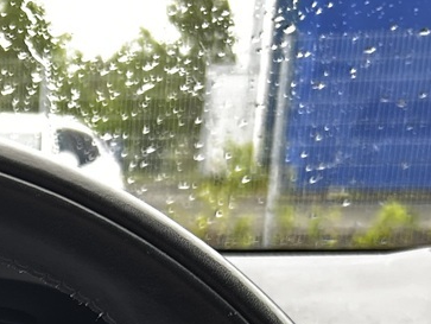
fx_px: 1284
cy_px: 640
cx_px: -157
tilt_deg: -20.2
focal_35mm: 103
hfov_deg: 17.6
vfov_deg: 12.7
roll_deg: +0.9
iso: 125
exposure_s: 1/121
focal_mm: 5.7
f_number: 1.5
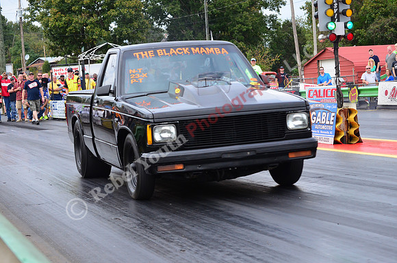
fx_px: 1073
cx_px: 198
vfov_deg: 14.0
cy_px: 132
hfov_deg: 21.0
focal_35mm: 98
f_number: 7.1
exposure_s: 1/800
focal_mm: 65
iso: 1000
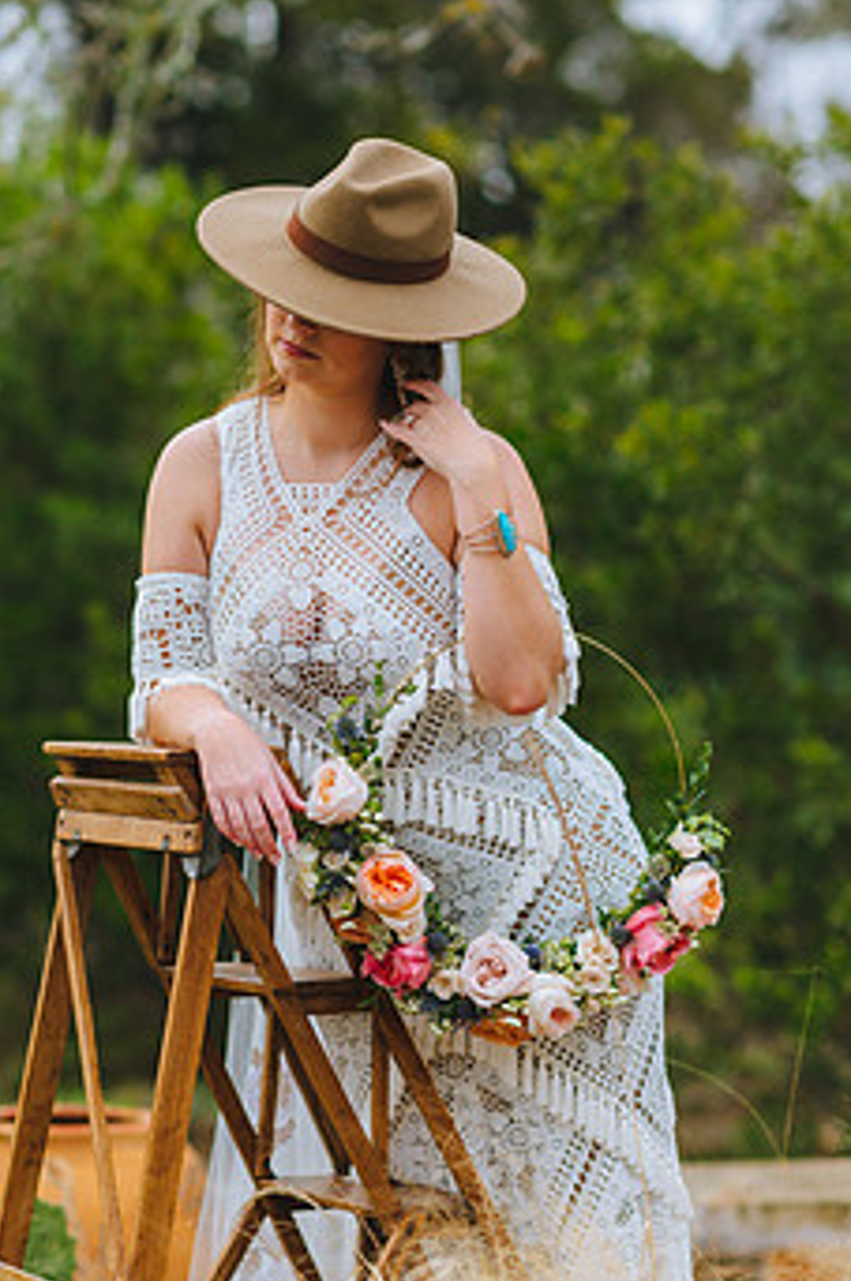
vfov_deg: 18.3
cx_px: 343
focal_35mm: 112
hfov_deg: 12.2
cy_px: 678
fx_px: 3983
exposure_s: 1/1000
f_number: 2
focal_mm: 85
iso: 320
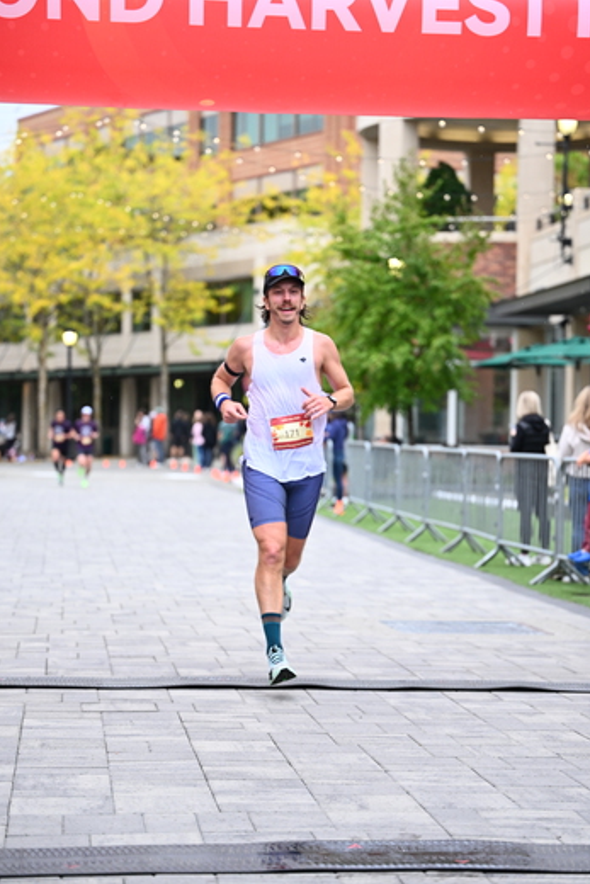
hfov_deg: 14.7
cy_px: 456
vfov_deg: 21.9
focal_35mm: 93
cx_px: 298
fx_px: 2285
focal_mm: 88
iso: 1250
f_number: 2.8
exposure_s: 1/1250
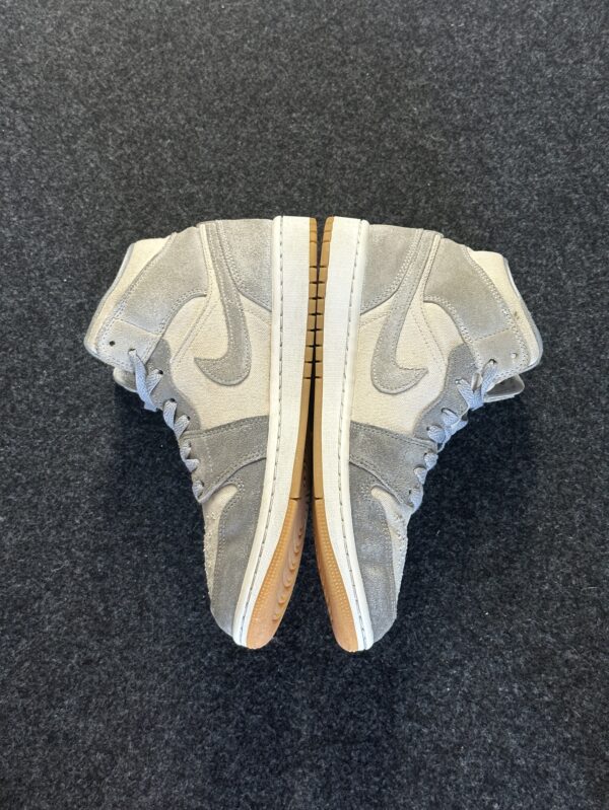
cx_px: 304
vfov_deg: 39.6
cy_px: 405
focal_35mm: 48
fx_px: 1125
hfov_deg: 30.3
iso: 250
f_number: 1.78
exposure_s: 1/33
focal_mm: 6.86
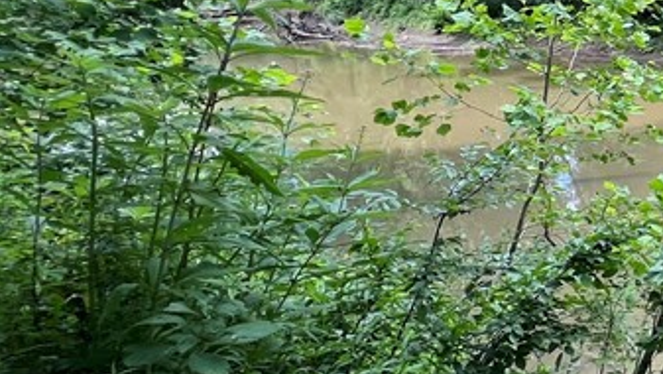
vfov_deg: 27.1
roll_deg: +0.0
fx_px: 756
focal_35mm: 43
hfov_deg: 29.8
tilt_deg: -8.1
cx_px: 974
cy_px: 65
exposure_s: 1/173
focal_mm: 1.57
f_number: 1.8
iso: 32
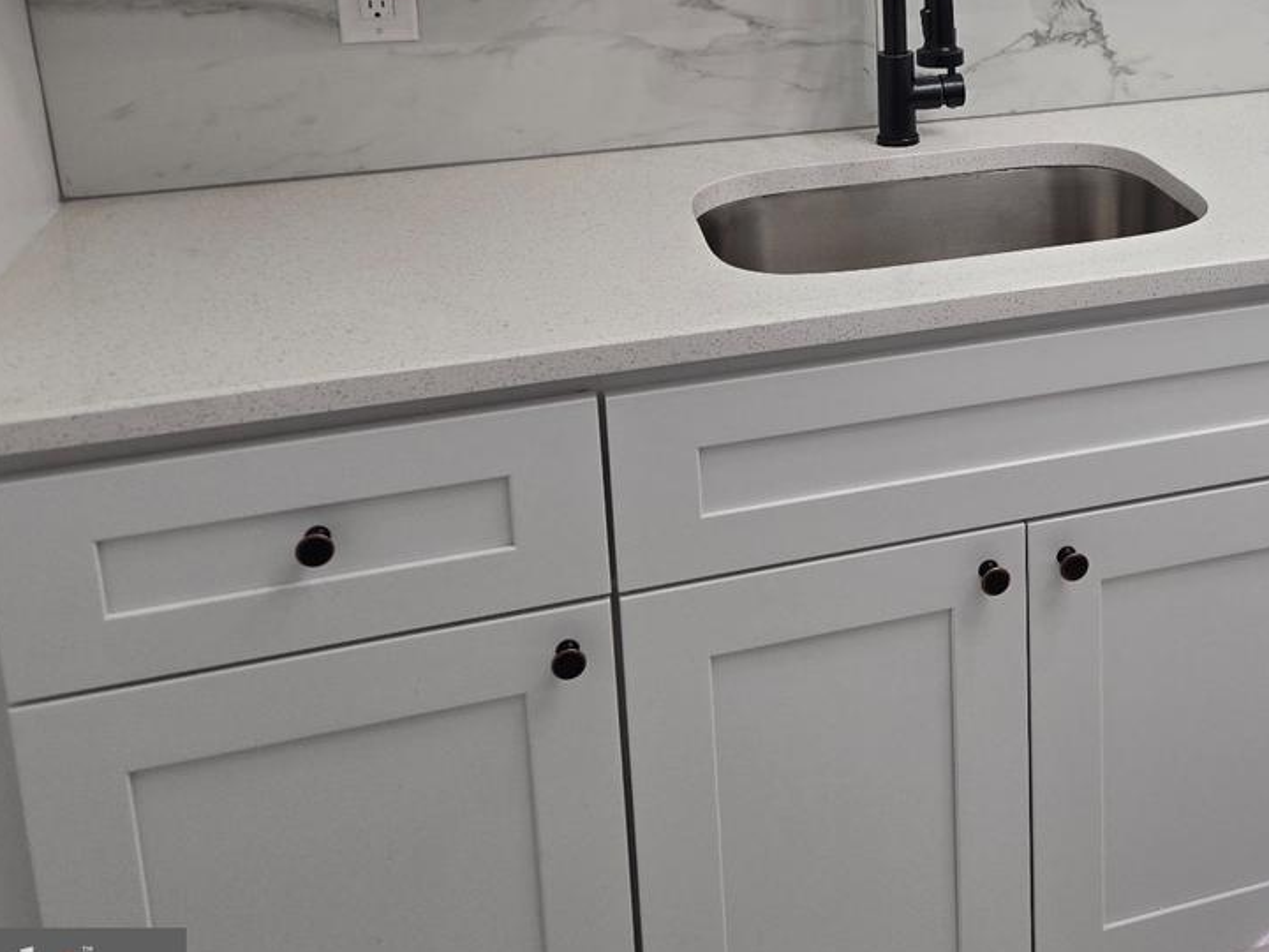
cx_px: 1146
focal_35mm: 46
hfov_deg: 38.4
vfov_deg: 30.0
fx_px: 1686
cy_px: 78
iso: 80
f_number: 1.8
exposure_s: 1/120
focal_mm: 5.4
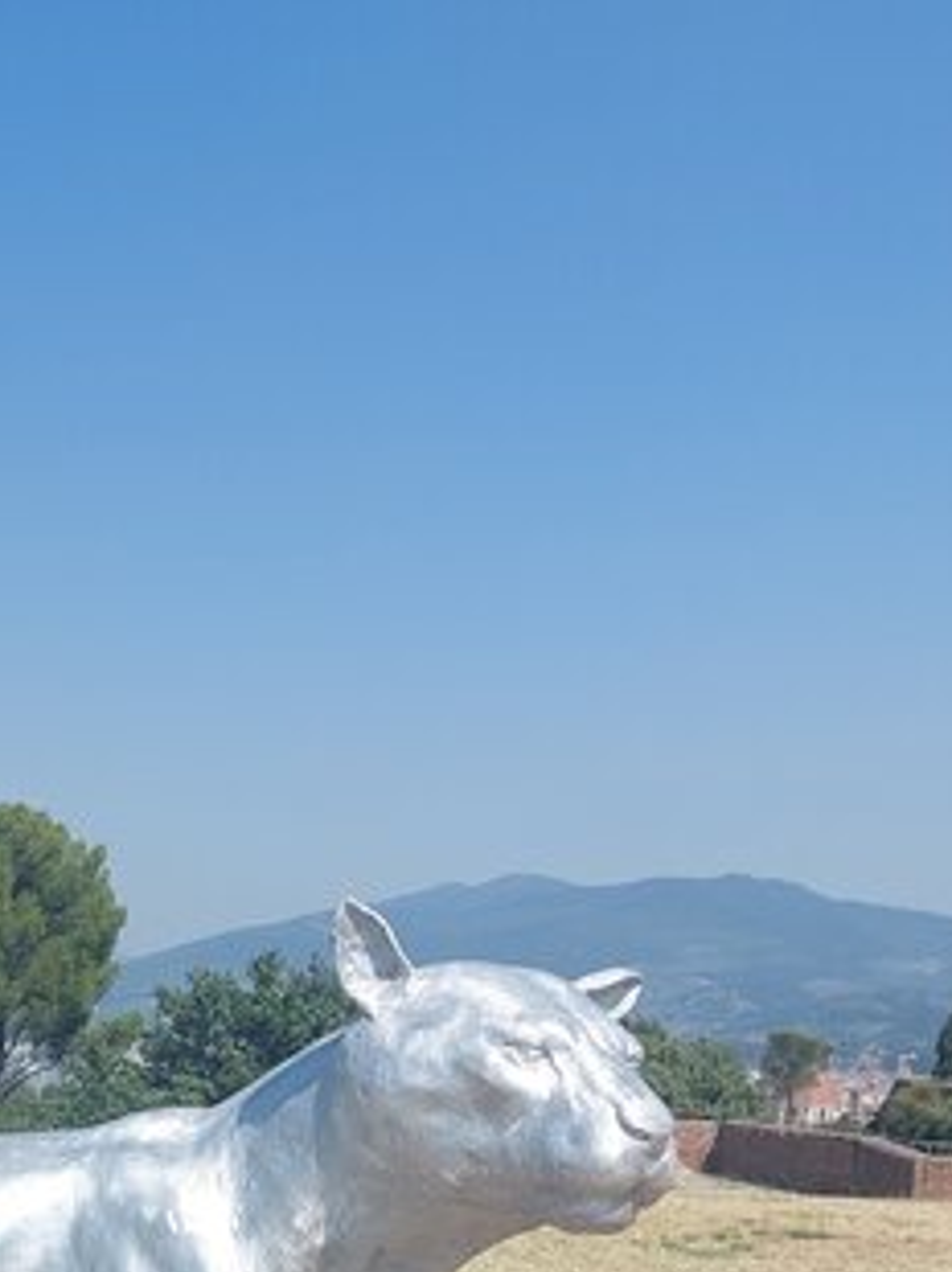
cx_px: -201
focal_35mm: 62
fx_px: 2277
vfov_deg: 29.4
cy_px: 1239
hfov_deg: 21.8
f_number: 1.8
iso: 25
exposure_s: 1/1224
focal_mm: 5.23
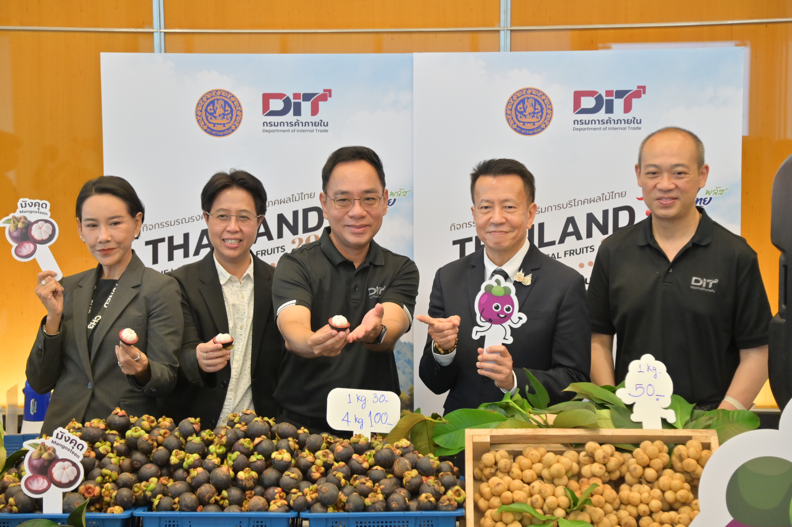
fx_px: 2001
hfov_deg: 22.4
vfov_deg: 15.0
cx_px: 376
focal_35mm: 91
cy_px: 254
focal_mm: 82
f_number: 4.5
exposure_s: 1/125
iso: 2000
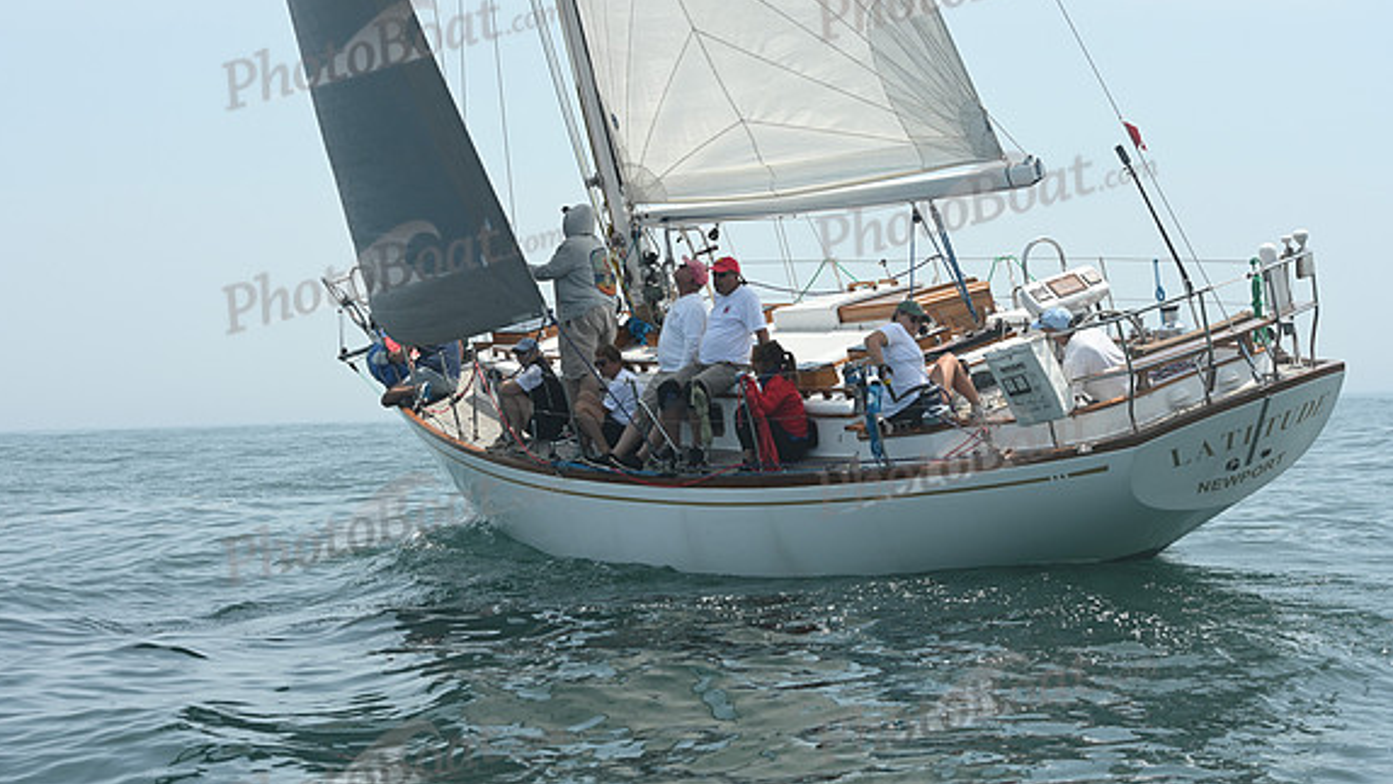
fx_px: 3325
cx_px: 692
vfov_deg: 13.4
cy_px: 363
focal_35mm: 90
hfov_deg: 23.7
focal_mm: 85
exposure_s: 1/1250
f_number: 7.1
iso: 320
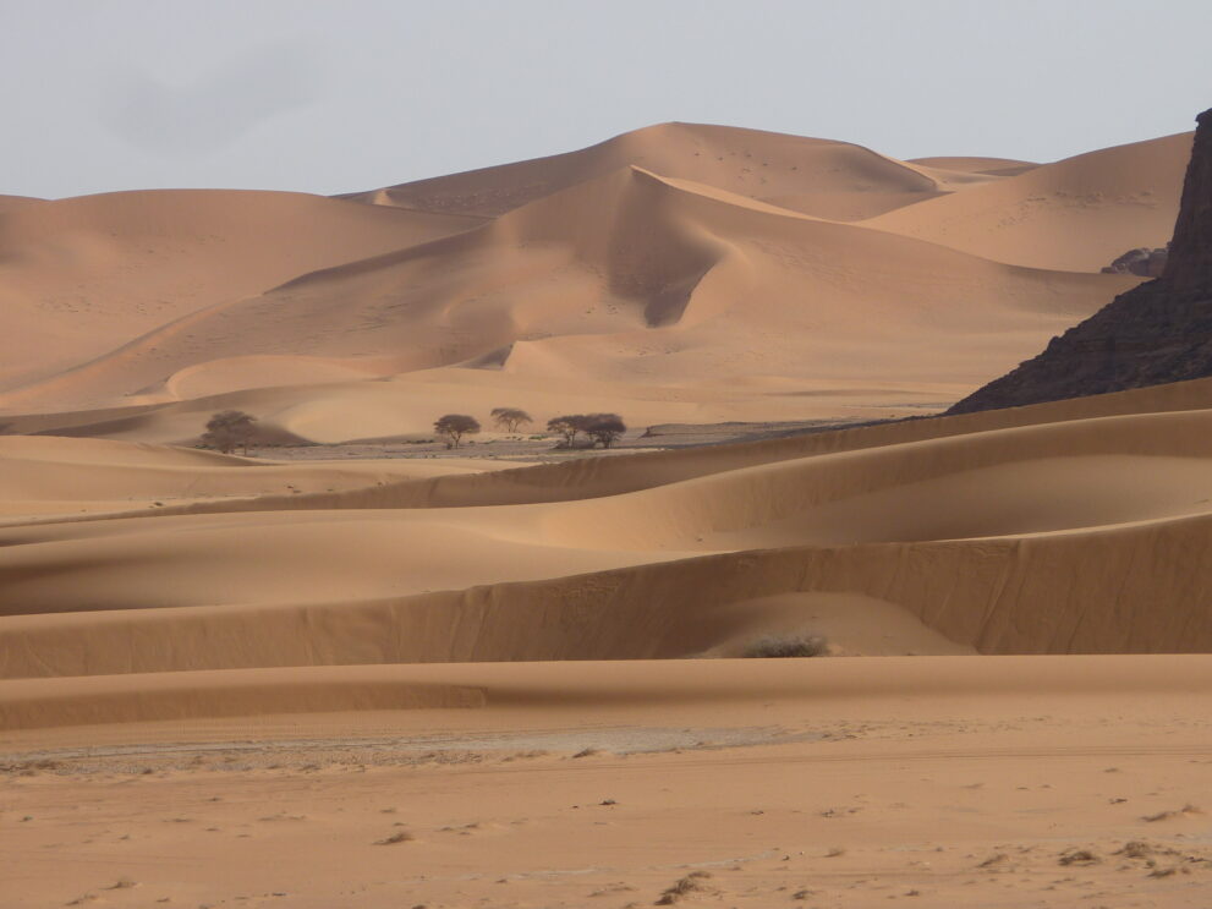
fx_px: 7667
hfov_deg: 9.0
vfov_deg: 6.8
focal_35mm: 219
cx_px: 606
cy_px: 454
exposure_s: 1/640
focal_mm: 29.9
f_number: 5.6
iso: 80
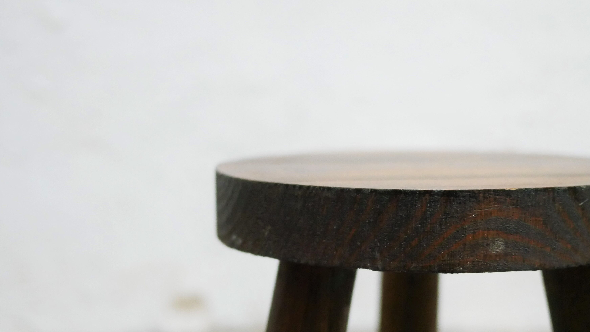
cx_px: 328
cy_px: 205
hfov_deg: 37.2
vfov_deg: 21.4
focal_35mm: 56
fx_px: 876
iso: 2500
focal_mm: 20
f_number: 1.7
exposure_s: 1/60
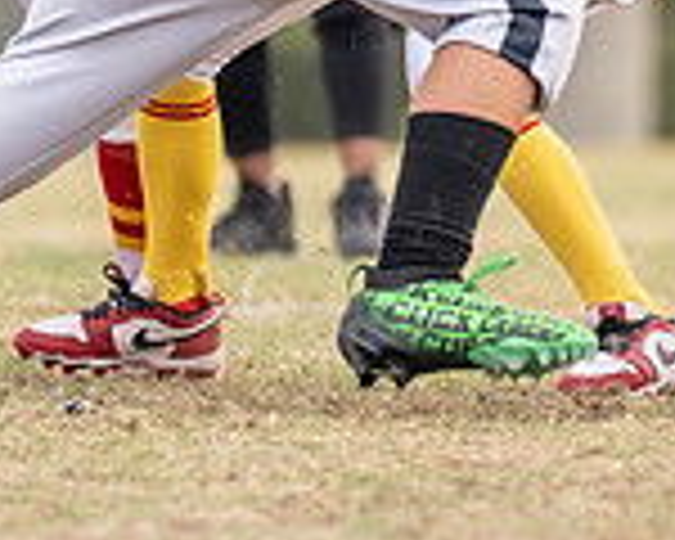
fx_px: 26770
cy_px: -96
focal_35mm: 1340
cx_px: 920
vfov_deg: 1.2
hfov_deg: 1.4
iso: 160
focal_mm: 200
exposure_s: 1/1250
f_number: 2.8
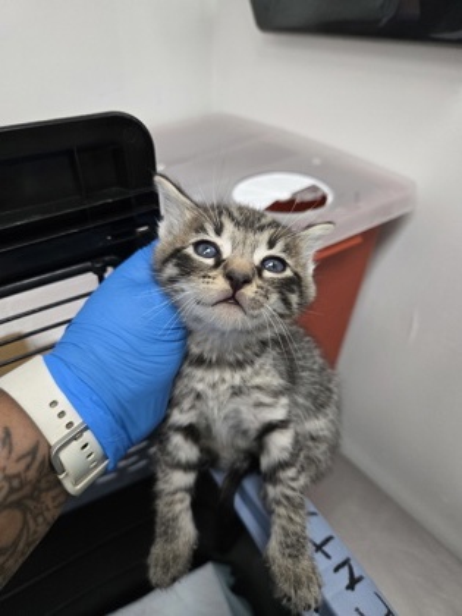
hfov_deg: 58.9
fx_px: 409
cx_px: 231
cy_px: 308
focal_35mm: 23
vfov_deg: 73.9
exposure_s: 1/120
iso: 320
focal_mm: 5.4
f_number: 1.8
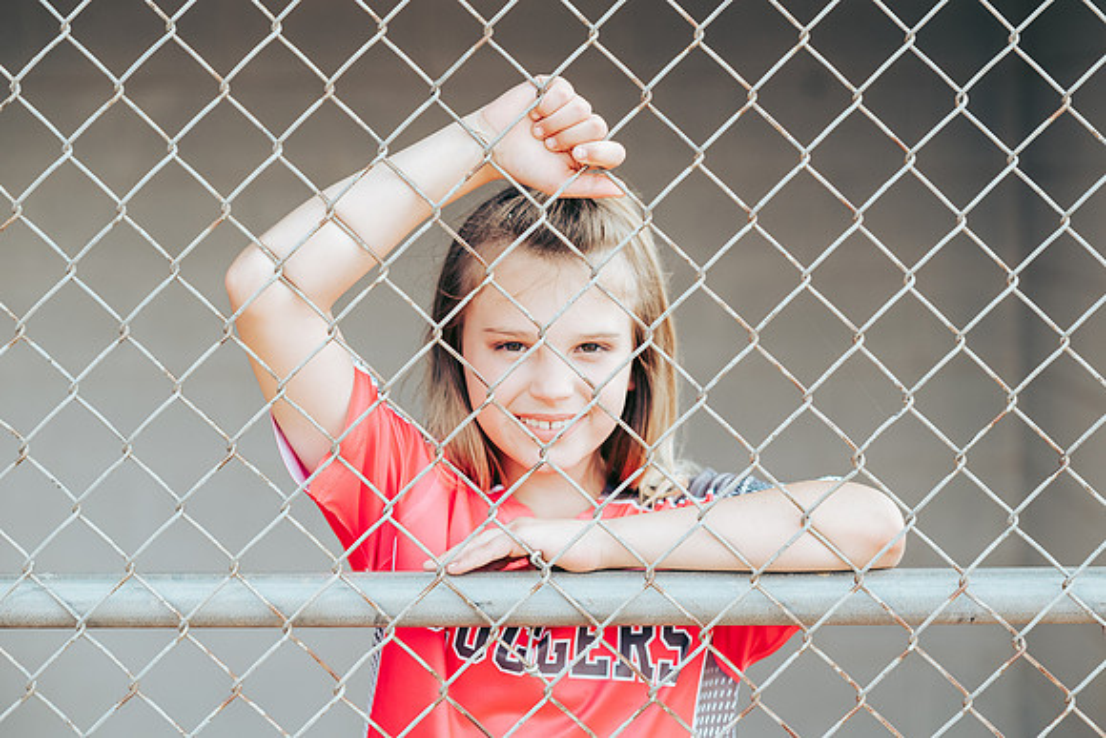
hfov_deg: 23.4
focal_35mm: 87
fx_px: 2672
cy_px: 369
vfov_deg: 15.7
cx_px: 558
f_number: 2.8
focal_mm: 85
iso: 160
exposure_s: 1/500
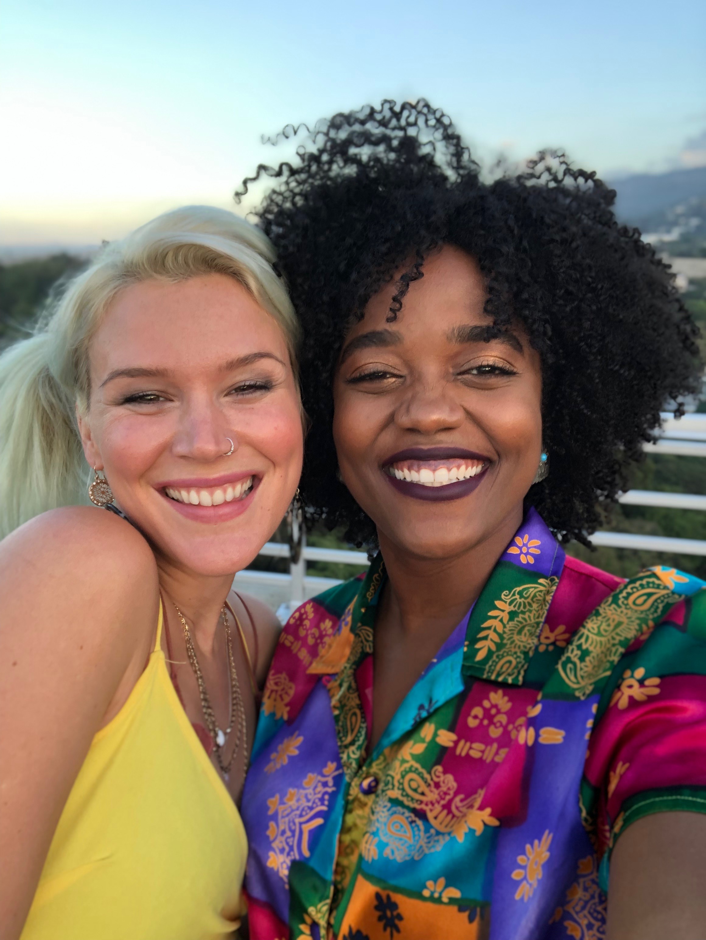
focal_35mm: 32
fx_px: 869
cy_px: 470
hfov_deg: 44.2
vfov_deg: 56.8
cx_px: 353
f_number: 2.2
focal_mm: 2.87
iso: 25
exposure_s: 1/60
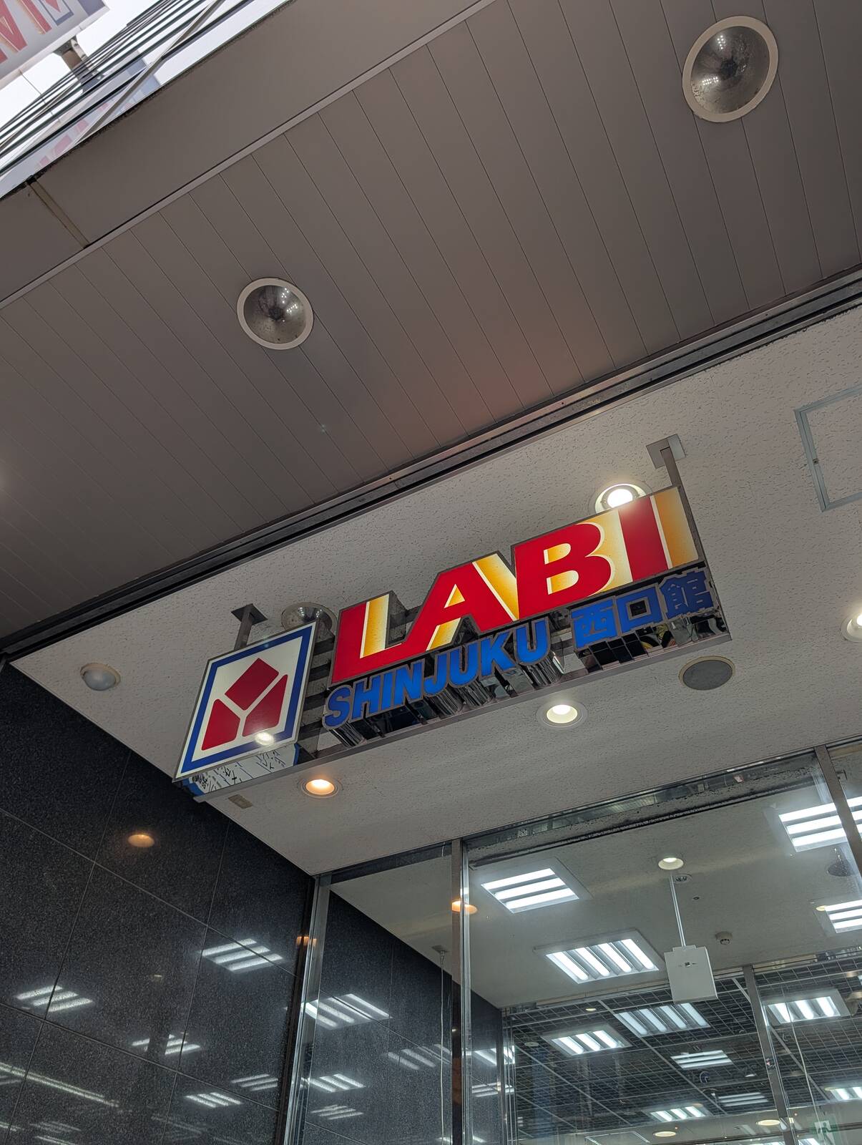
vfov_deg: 71.5
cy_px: 572
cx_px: 431
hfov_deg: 56.9
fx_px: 795
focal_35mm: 24
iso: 17
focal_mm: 6.9
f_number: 1.68
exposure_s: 1/326
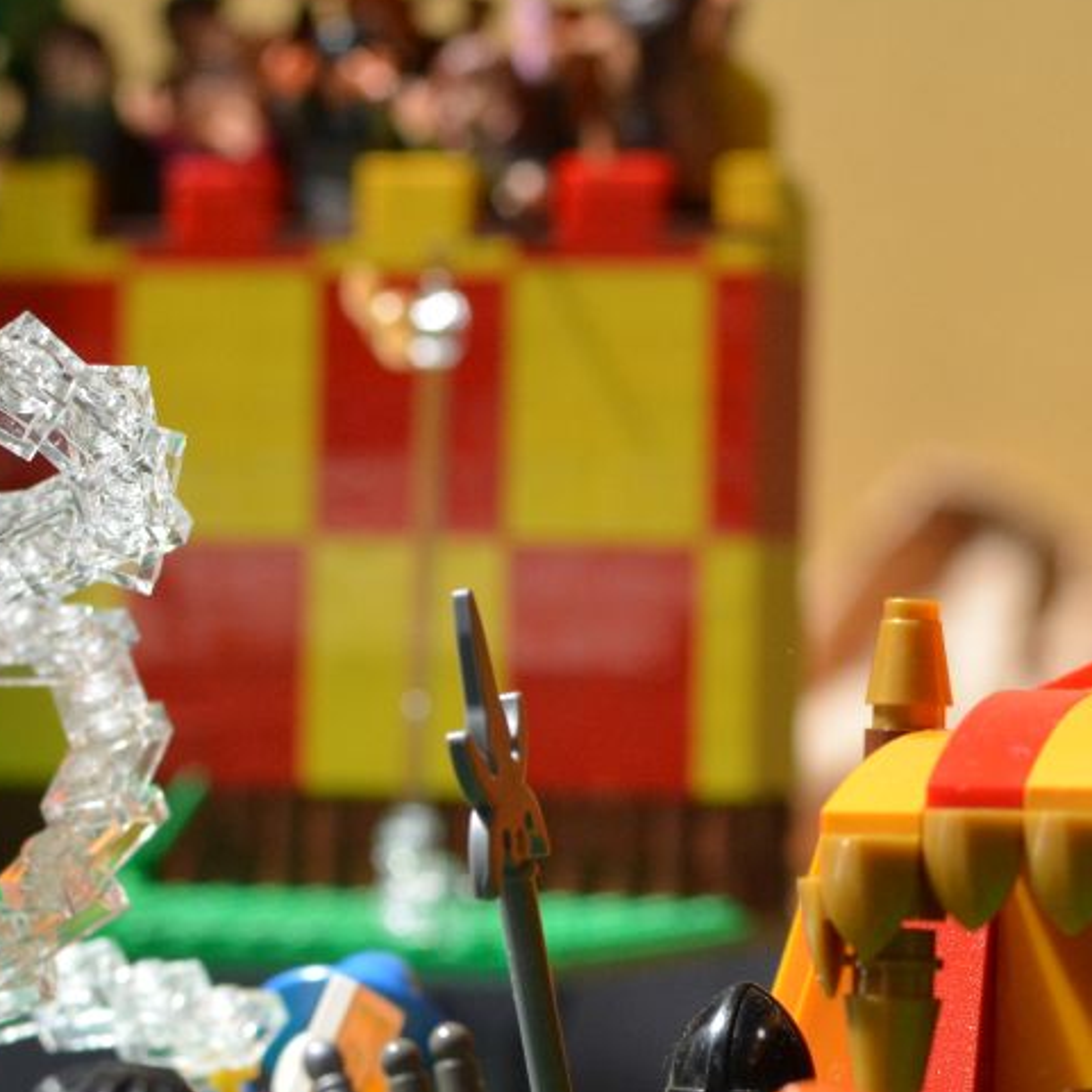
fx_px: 5297
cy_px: 887
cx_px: 838
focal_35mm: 148
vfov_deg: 11.7
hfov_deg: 11.7
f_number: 5
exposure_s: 1/640
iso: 800
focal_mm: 35
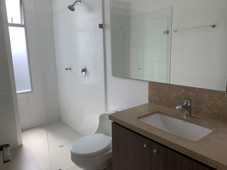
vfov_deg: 53.1
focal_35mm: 26
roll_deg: +0.9
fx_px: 170
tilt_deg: -9.6
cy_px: 85
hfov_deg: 67.3
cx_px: 114
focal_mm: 4.25
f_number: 1.8
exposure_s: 1/138
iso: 25
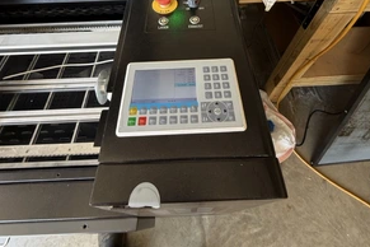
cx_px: 188
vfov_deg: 54.0
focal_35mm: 20
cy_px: 24
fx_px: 206
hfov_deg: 84.0
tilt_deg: -48.5
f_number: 2.2
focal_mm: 2.22
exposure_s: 1/99
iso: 100
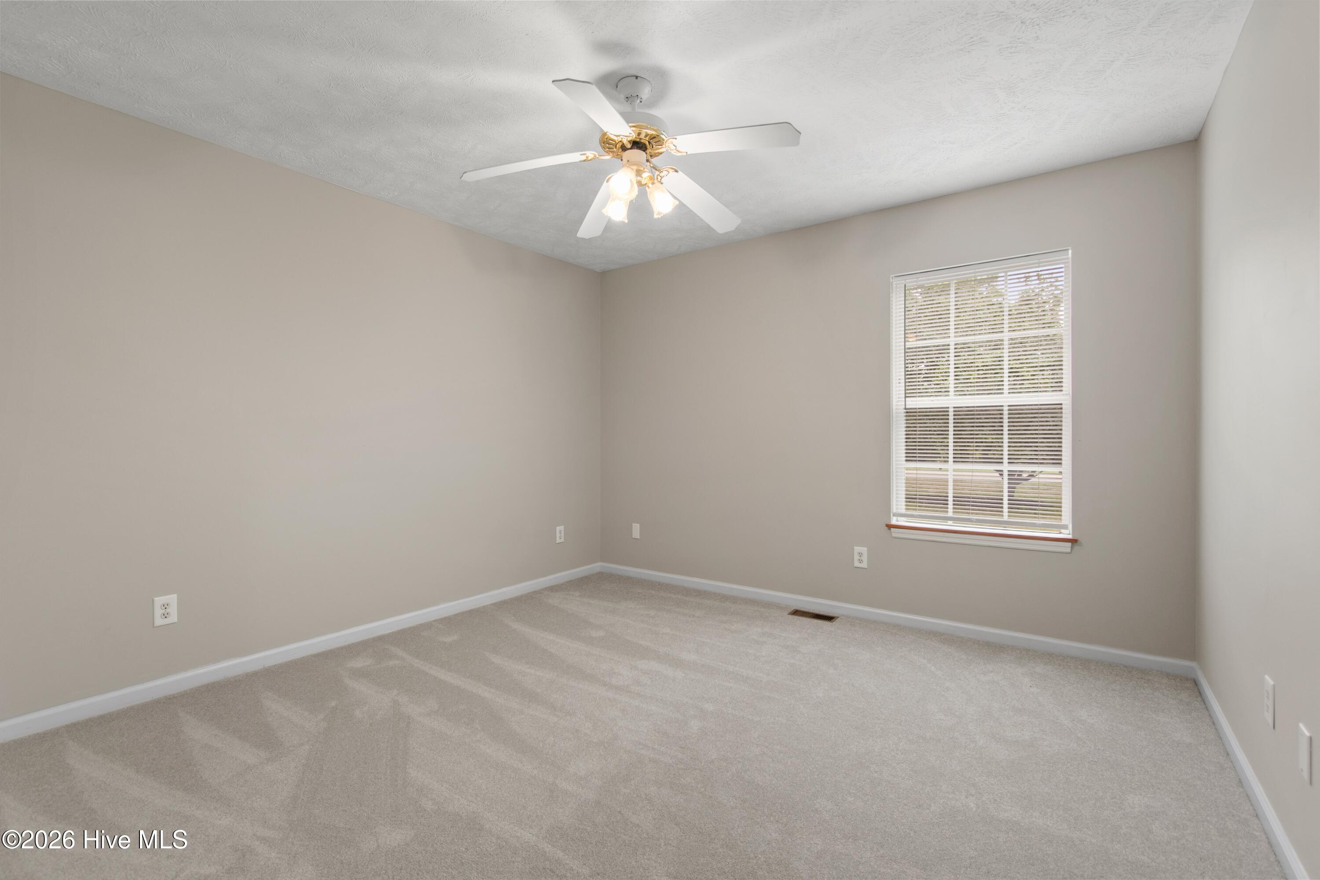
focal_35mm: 15
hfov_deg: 100.4
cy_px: 440
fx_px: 550
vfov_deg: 77.3
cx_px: 660
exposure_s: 1/1.67
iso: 100
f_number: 4.5
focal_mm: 10
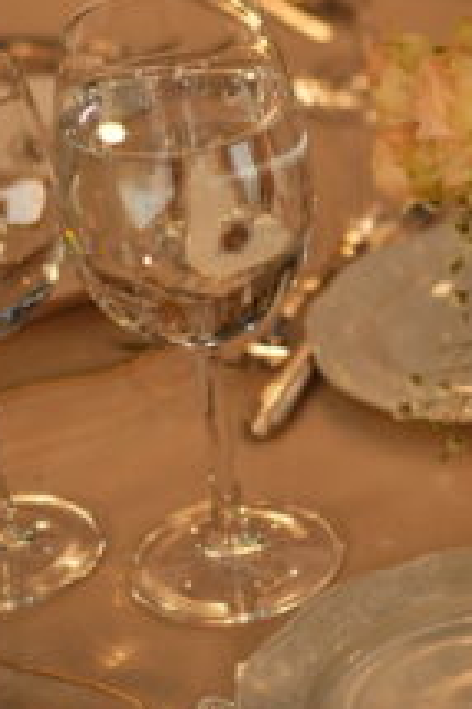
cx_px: 975
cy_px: 43
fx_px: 3289
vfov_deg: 12.2
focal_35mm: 167
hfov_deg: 7.8
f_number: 1.8
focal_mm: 35
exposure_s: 1/200
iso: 400
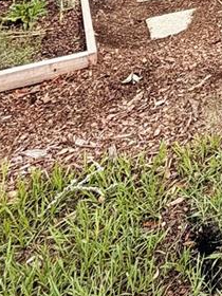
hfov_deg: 19.9
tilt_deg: -6.2
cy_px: -138
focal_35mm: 60
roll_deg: -1.8
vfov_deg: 25.2
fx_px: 513
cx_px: 365
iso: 40
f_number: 2.2
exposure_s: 1/638
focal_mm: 2.22
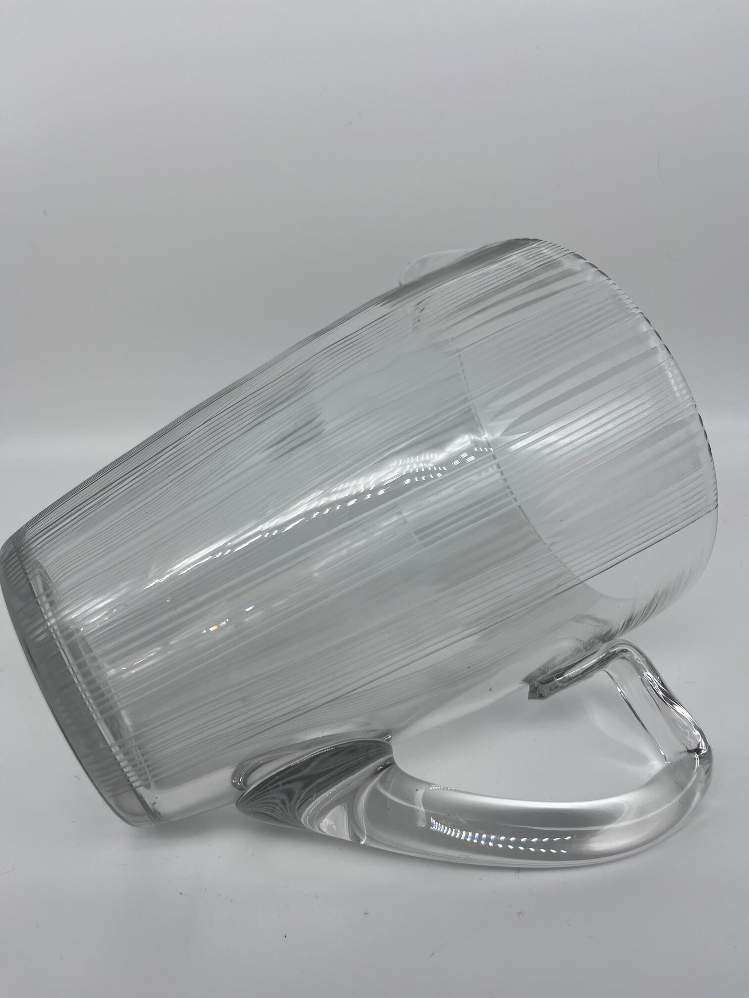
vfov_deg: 67.3
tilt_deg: -31.2
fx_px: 750
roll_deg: +4.8
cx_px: 374
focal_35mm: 26
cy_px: 499
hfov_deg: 53.1
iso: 50
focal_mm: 5.1
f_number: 1.6
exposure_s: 1/714
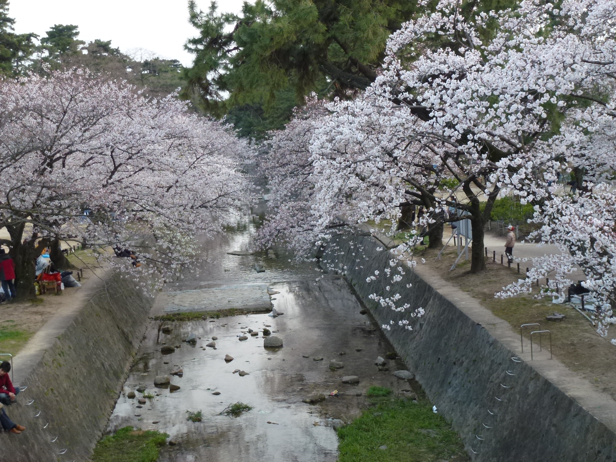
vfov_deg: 25.7
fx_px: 1014
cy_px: 231
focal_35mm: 57
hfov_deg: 33.8
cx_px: 308
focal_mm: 10.1
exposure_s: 1/25
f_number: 4.4
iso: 200
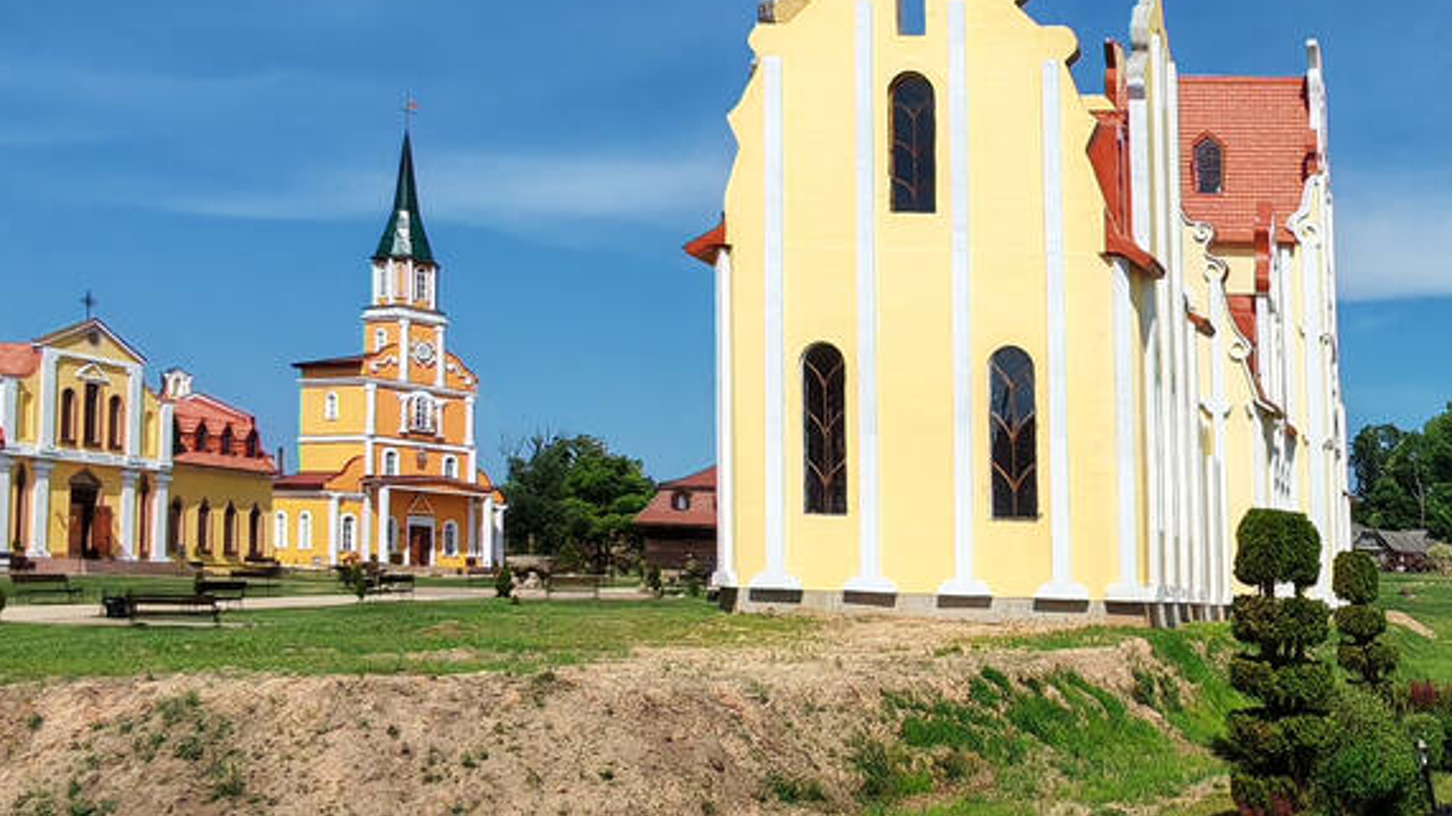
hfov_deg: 45.7
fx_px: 1578
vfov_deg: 28.9
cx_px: 1251
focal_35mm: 41
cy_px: 292
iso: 50
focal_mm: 1.96
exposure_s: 1/1600
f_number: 2.2
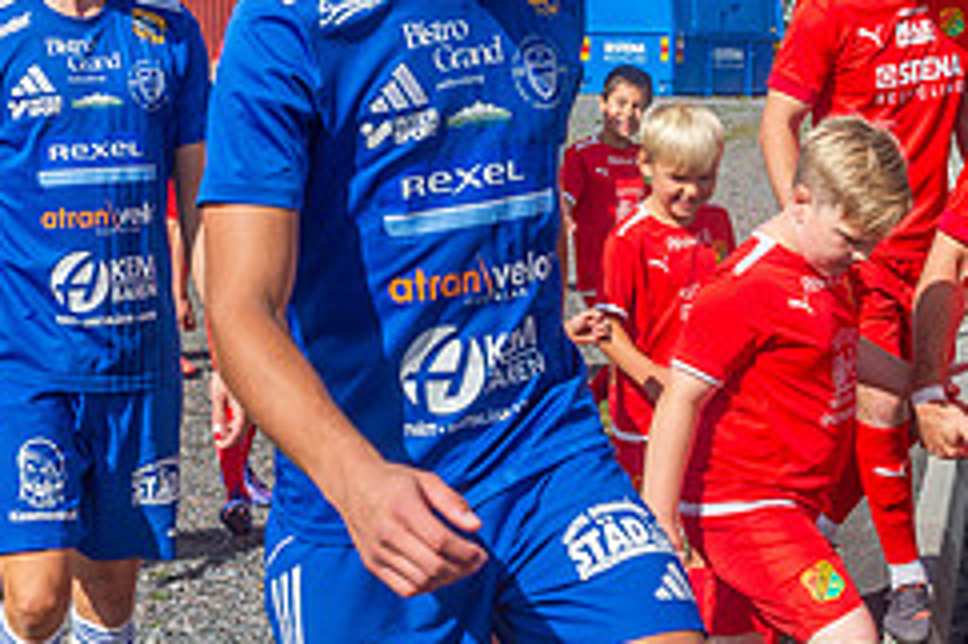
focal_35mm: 91
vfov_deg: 14.9
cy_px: 116
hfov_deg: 22.3
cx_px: 368
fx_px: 2445
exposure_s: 1/800
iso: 160
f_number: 7.1
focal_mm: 38
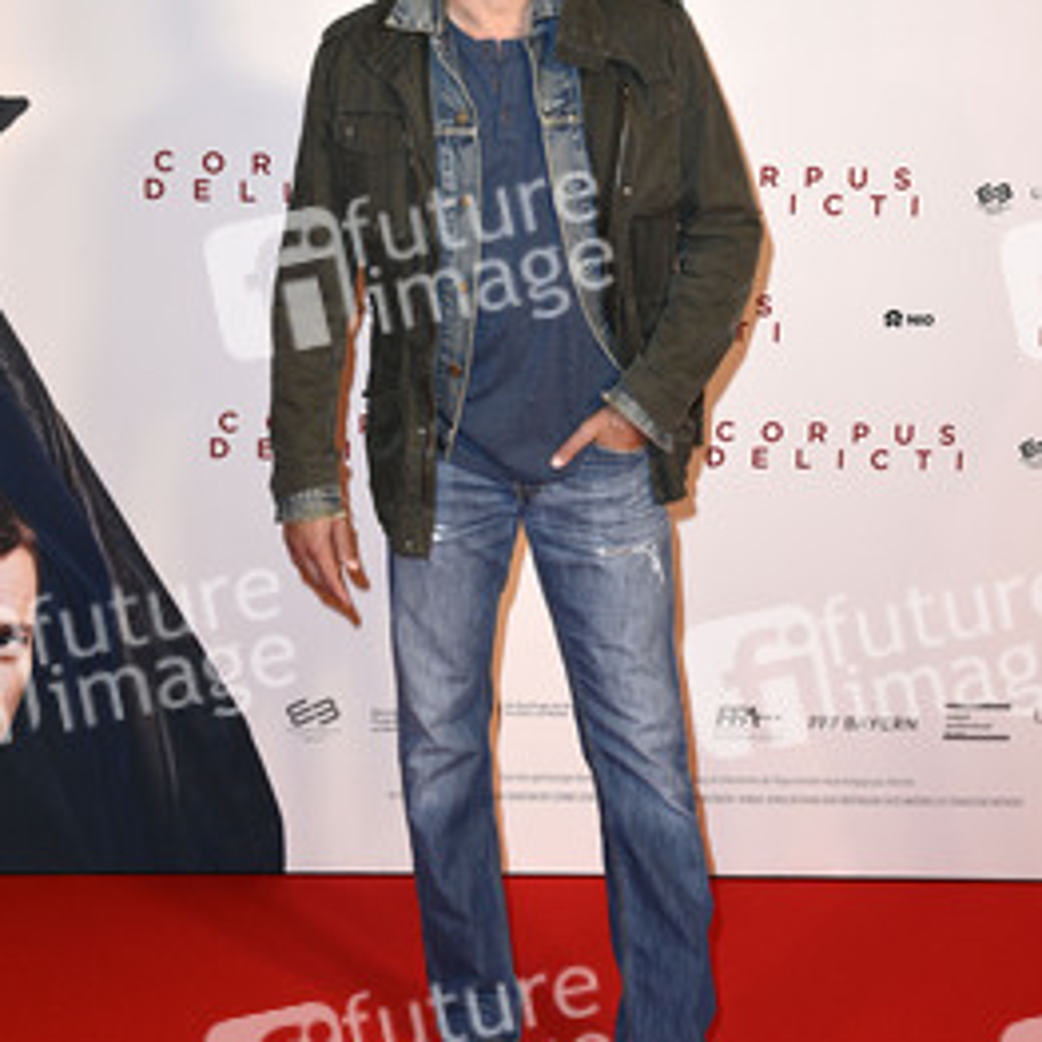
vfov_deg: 30.0
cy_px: 465
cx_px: 525
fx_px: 1941
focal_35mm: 57
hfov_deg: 30.0
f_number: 5.6
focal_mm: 44
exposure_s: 1/250
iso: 800
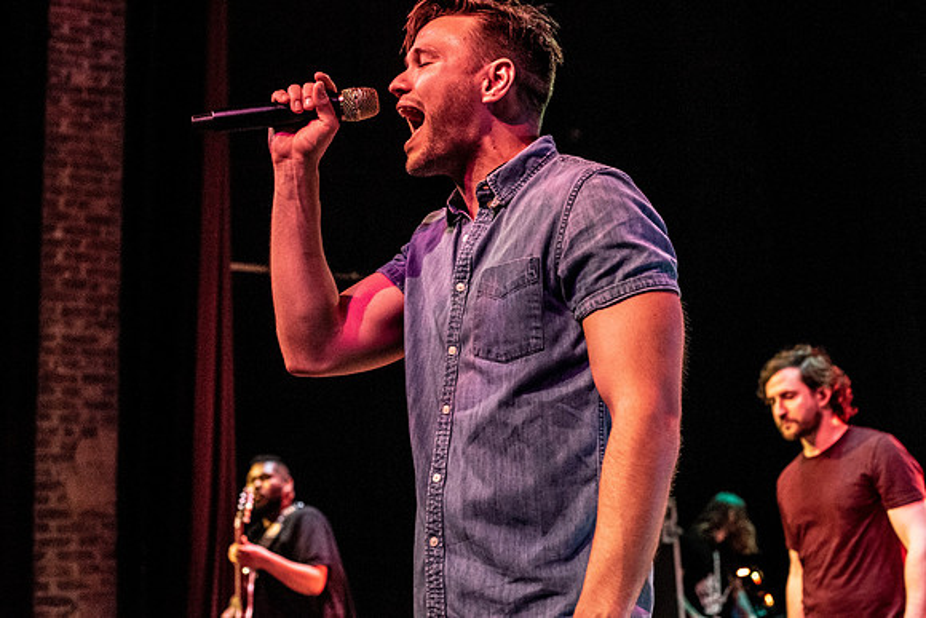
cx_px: 463
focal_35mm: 50
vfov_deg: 27.0
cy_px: 309
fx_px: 1286
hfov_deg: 39.6
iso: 8000
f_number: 4
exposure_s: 1/640
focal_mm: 50
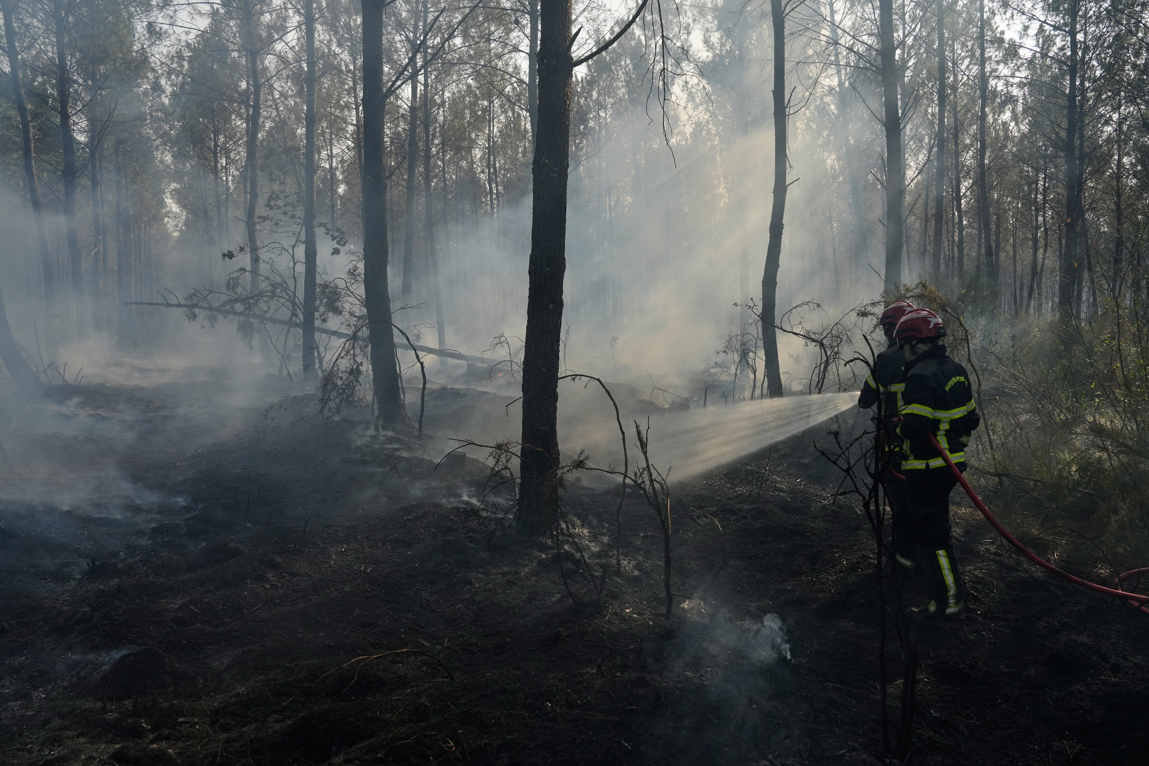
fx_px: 766
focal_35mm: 24
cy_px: 383
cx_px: 574
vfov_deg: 53.1
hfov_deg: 73.7
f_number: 6.3
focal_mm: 24
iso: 400
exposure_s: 1/1000
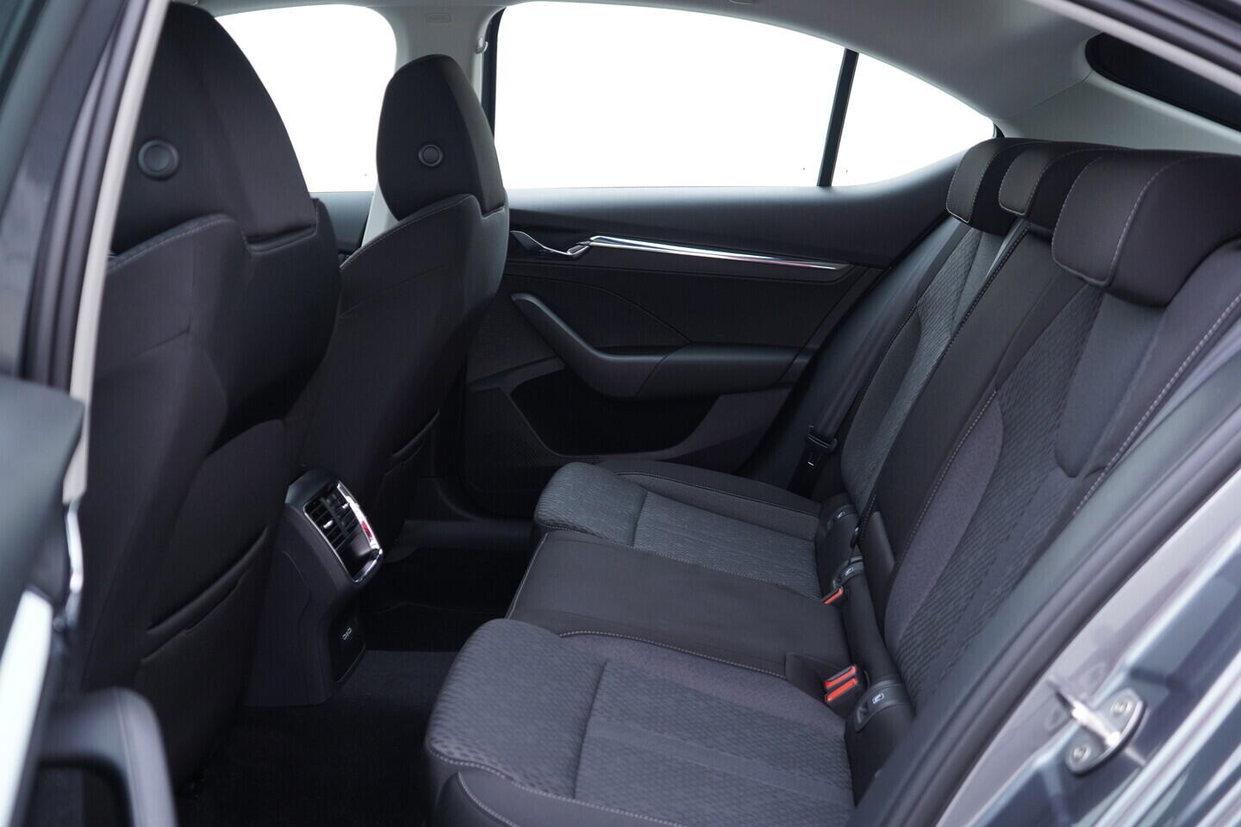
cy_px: 414
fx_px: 1241
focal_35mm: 36
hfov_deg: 53.1
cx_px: 620
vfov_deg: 36.9
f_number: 2.8
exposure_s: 1/40
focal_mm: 24
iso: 250
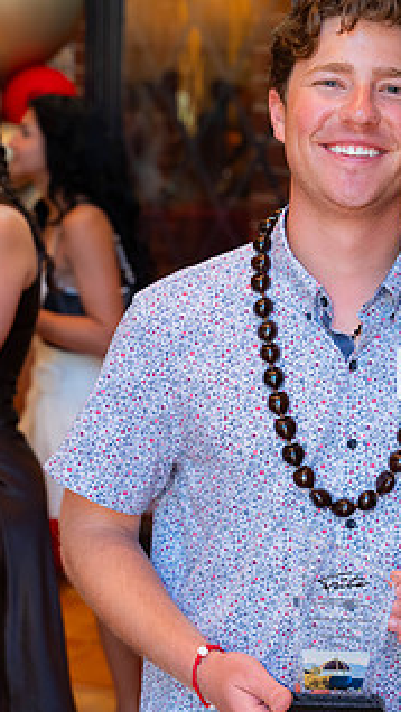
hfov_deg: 14.0
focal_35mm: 86
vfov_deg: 24.7
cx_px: 330
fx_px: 1625
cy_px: 325
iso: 2000
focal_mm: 58
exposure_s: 1/125
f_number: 4
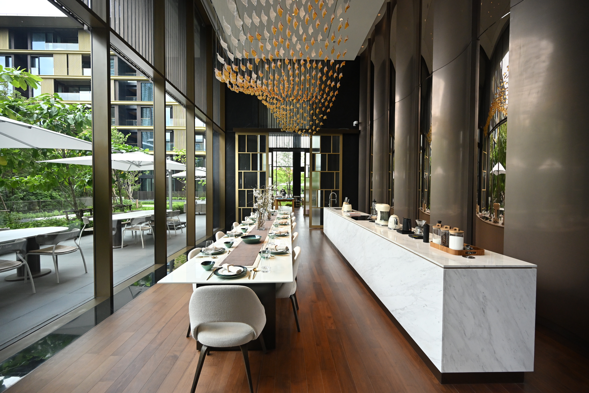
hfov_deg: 104.3
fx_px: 229
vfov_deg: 81.2
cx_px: 294
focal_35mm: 14
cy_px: 196
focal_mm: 14
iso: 2000
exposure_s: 1/2000
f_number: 4
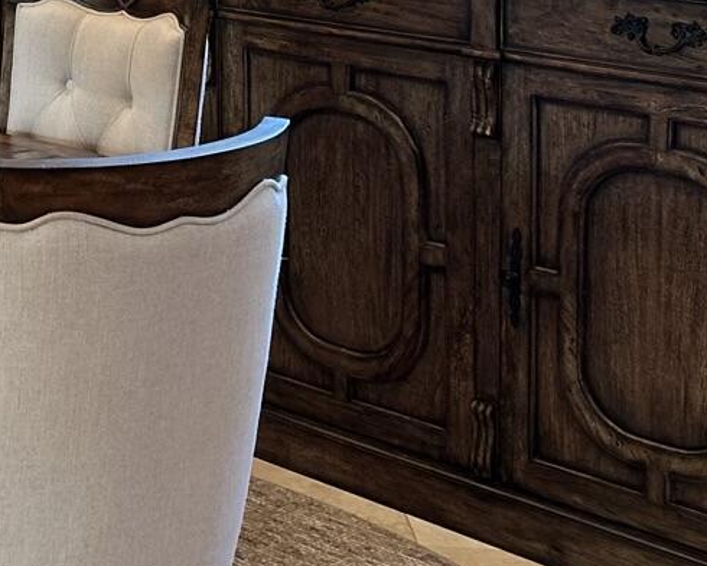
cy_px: -188
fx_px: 2051
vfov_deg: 14.9
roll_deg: +0.9
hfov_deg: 17.8
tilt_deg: -4.9
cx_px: -306
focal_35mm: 98
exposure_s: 1/120
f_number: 1.78
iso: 100
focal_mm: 6.86
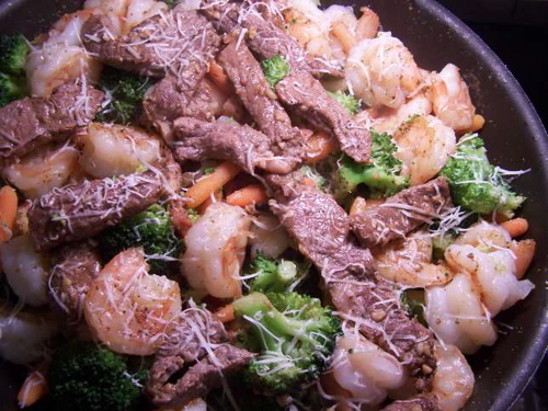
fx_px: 602
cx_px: 274
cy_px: 206
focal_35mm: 38
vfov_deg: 37.7
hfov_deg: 49.0
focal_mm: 6.3
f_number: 2.8
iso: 80
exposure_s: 1/60
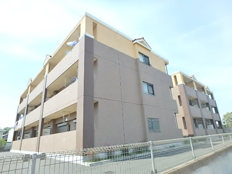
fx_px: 141
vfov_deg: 63.4
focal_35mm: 21
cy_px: 87
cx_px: 116
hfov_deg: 79.0
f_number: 3.5
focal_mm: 3.7
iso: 125
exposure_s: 1/500
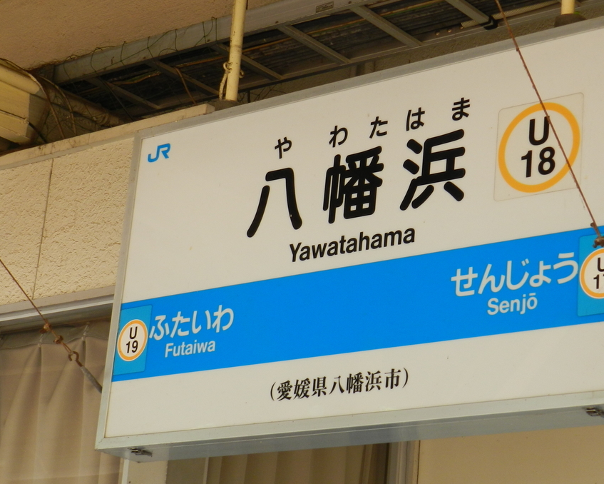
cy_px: 201
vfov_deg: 16.4
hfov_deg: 20.3
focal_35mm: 94
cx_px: 367
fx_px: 1681
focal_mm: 12.1
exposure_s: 1/30
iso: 160
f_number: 4.7
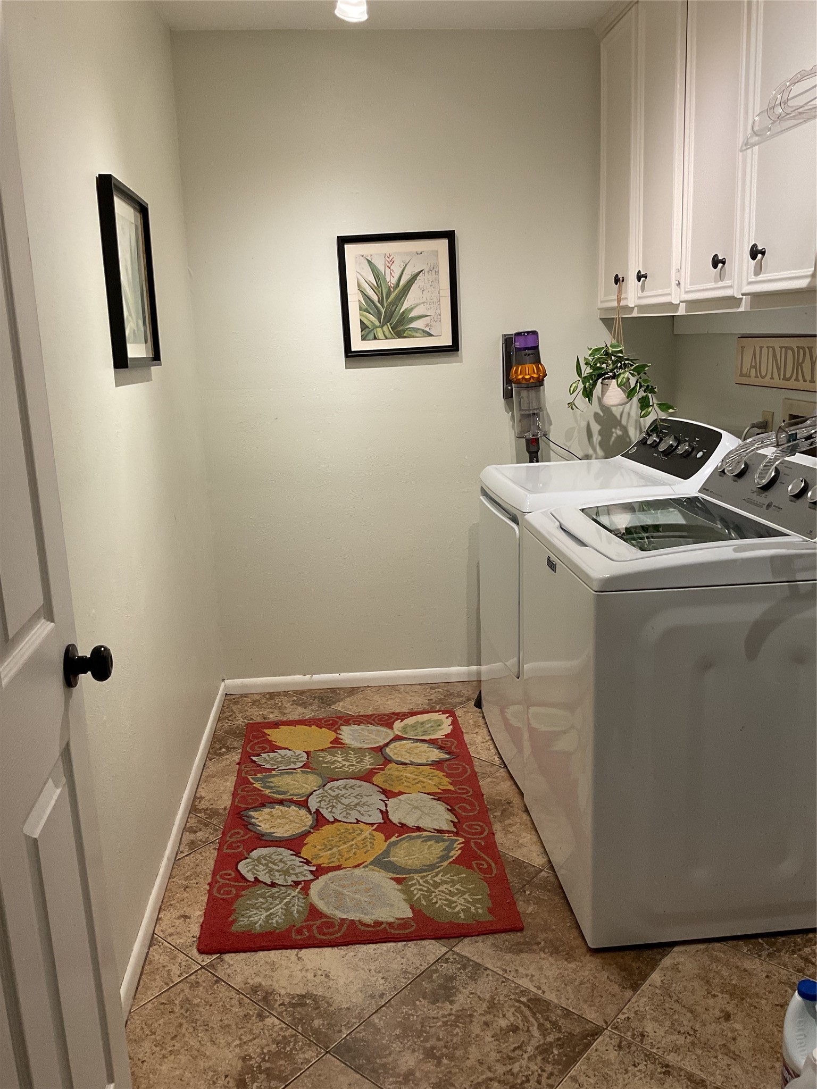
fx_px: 913
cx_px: 408
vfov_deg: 61.7
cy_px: 544
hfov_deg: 48.2
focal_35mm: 29
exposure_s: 1/60
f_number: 1.8
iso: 64
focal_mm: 3
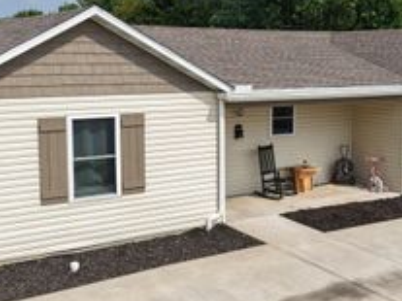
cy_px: 127
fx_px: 673
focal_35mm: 58
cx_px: 268
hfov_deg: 33.0
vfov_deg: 25.2
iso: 130
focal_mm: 8.67
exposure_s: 1/4000
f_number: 1.8
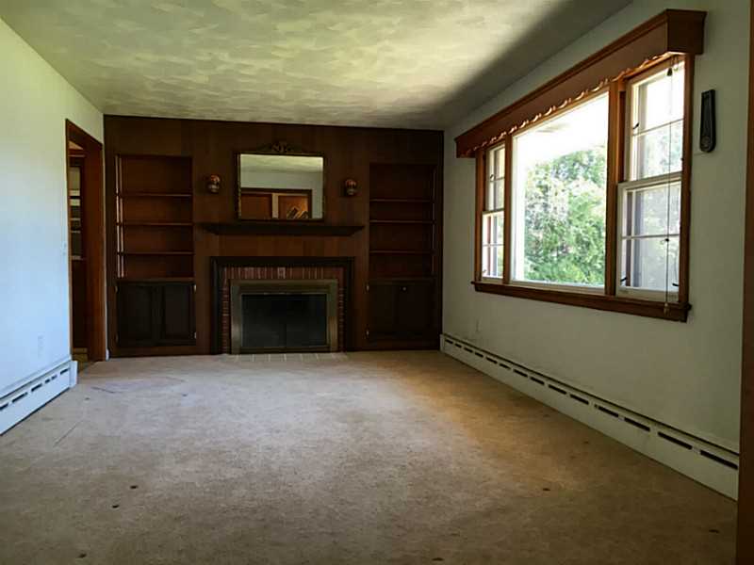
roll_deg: -0.2
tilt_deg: -2.3
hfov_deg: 61.7
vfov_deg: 48.2
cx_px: 377
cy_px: 282
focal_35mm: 29
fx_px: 632
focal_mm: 4.15
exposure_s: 1/30
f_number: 2.2
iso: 32
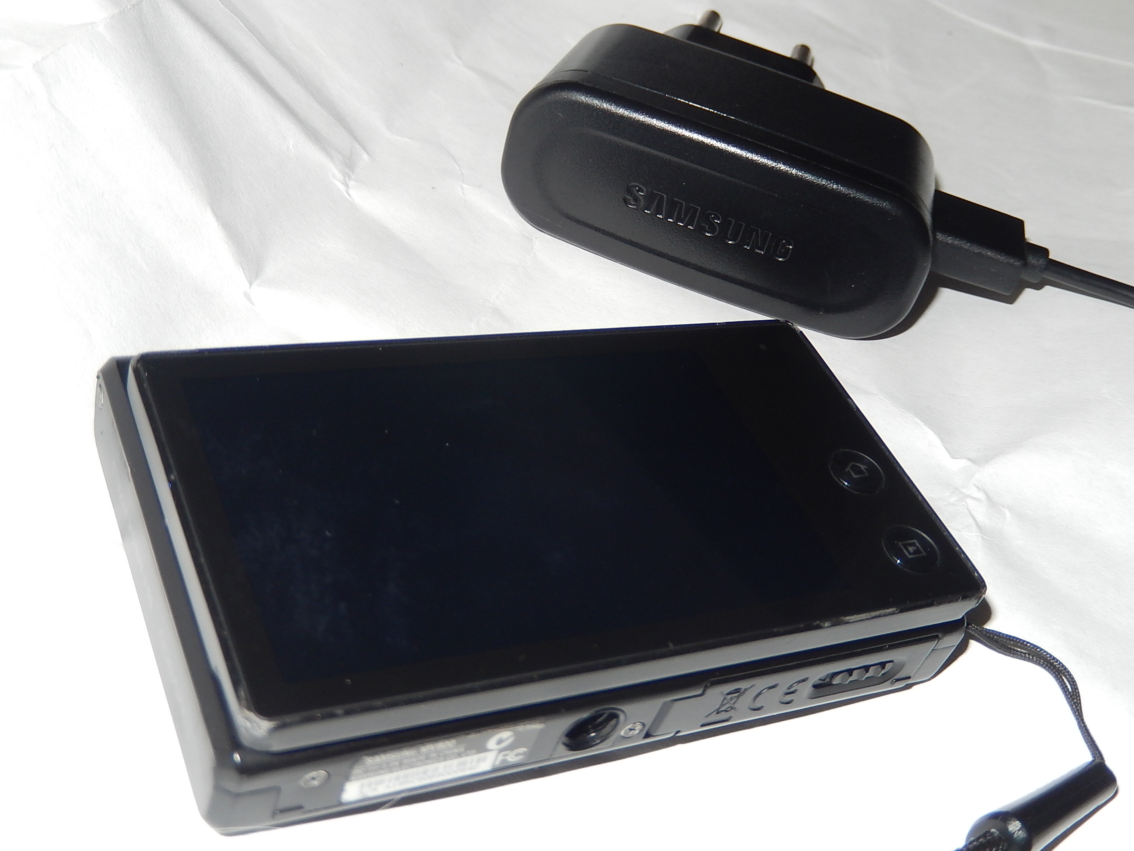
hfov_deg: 42.1
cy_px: 426
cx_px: 567
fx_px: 1474
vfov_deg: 32.2
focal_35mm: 45
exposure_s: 1/30
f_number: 8.6
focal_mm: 8.1
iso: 200
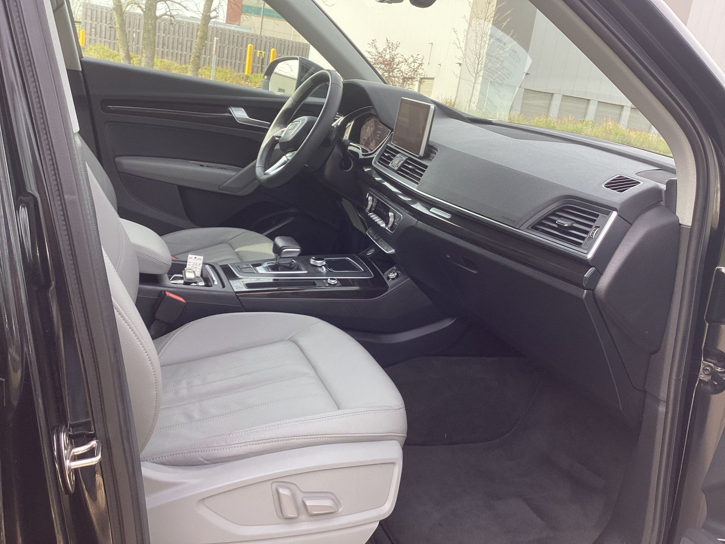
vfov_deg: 45.4
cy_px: 272
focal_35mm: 31
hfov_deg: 58.4
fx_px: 649
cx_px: 362
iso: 25
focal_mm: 3.3
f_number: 2.4
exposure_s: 1/120
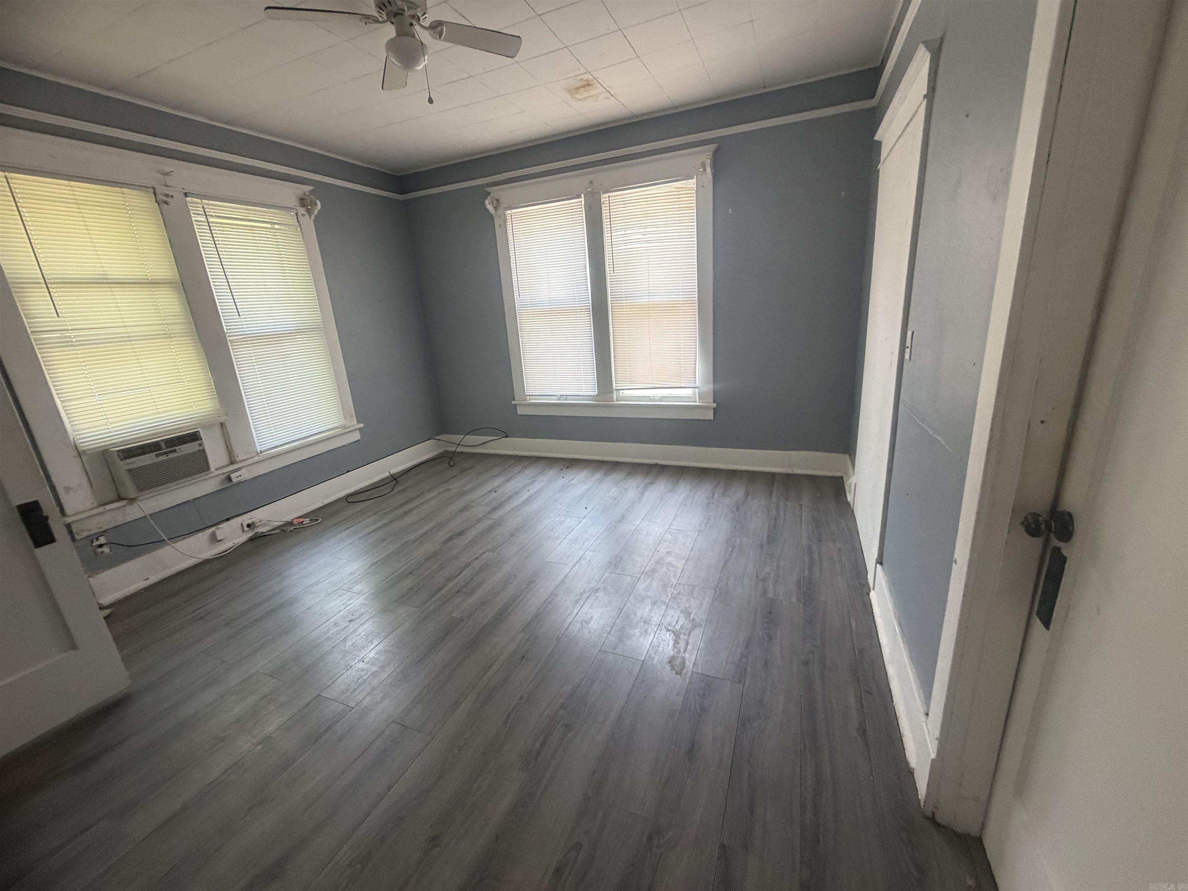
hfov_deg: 102.1
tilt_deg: -16.2
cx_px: 594
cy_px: 446
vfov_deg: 85.7
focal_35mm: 14
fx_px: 480
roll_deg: +7.4
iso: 320
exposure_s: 1/102
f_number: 2.2
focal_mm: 2.22
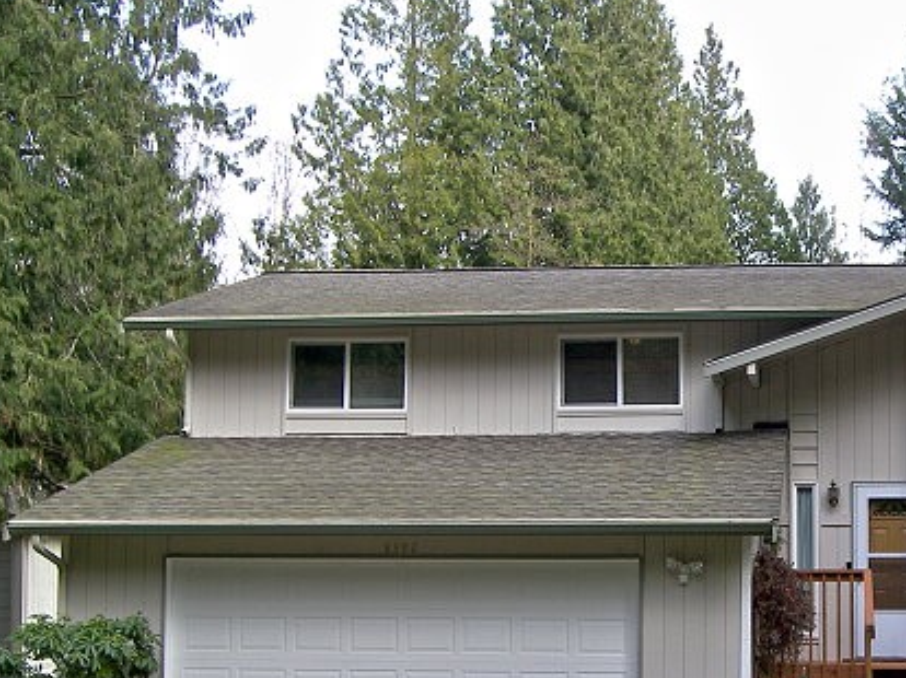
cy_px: 523
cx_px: 724
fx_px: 1543
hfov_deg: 31.9
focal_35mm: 59
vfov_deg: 24.5
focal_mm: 7.2
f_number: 3.2
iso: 50
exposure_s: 1/100
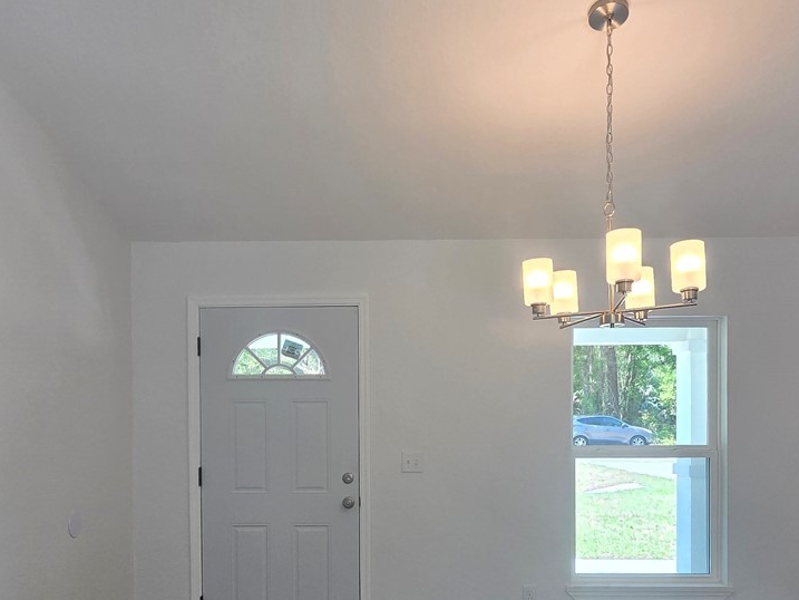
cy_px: 436
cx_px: 377
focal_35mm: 29
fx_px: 669
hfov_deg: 61.6
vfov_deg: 46.8
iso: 64
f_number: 2.2
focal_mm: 2.2
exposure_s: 1/120
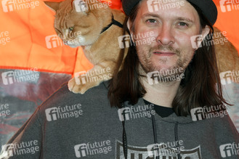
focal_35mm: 107
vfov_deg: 12.8
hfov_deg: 19.1
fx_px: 710
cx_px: 146
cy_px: 58
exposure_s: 1/160
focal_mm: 78
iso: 160
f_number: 8
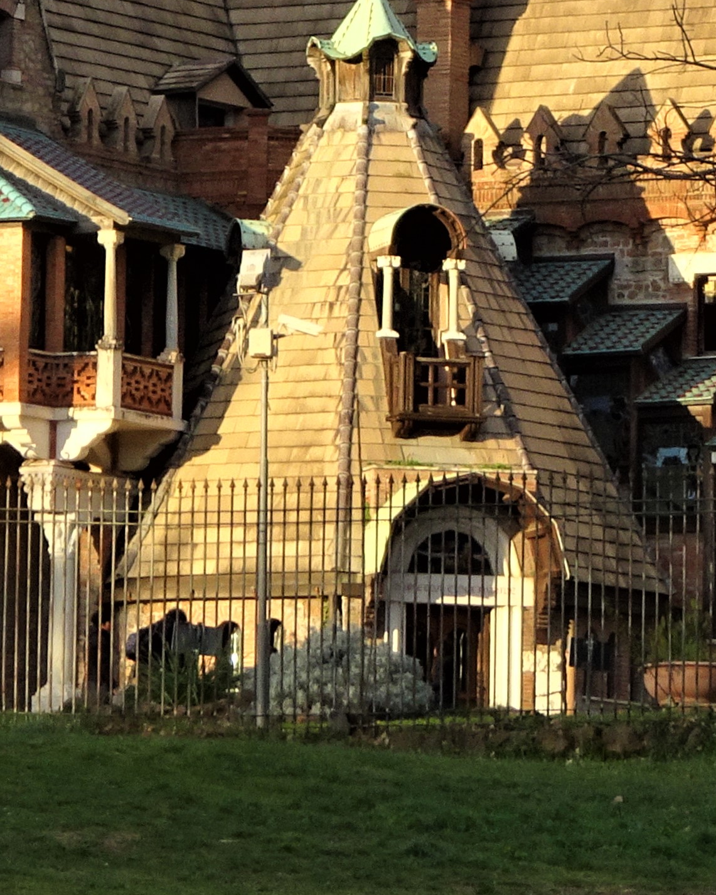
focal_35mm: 360
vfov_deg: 5.4
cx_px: 469
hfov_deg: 4.3
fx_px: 9535
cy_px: -86
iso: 80
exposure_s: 1/160
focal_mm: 19.1
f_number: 5.6
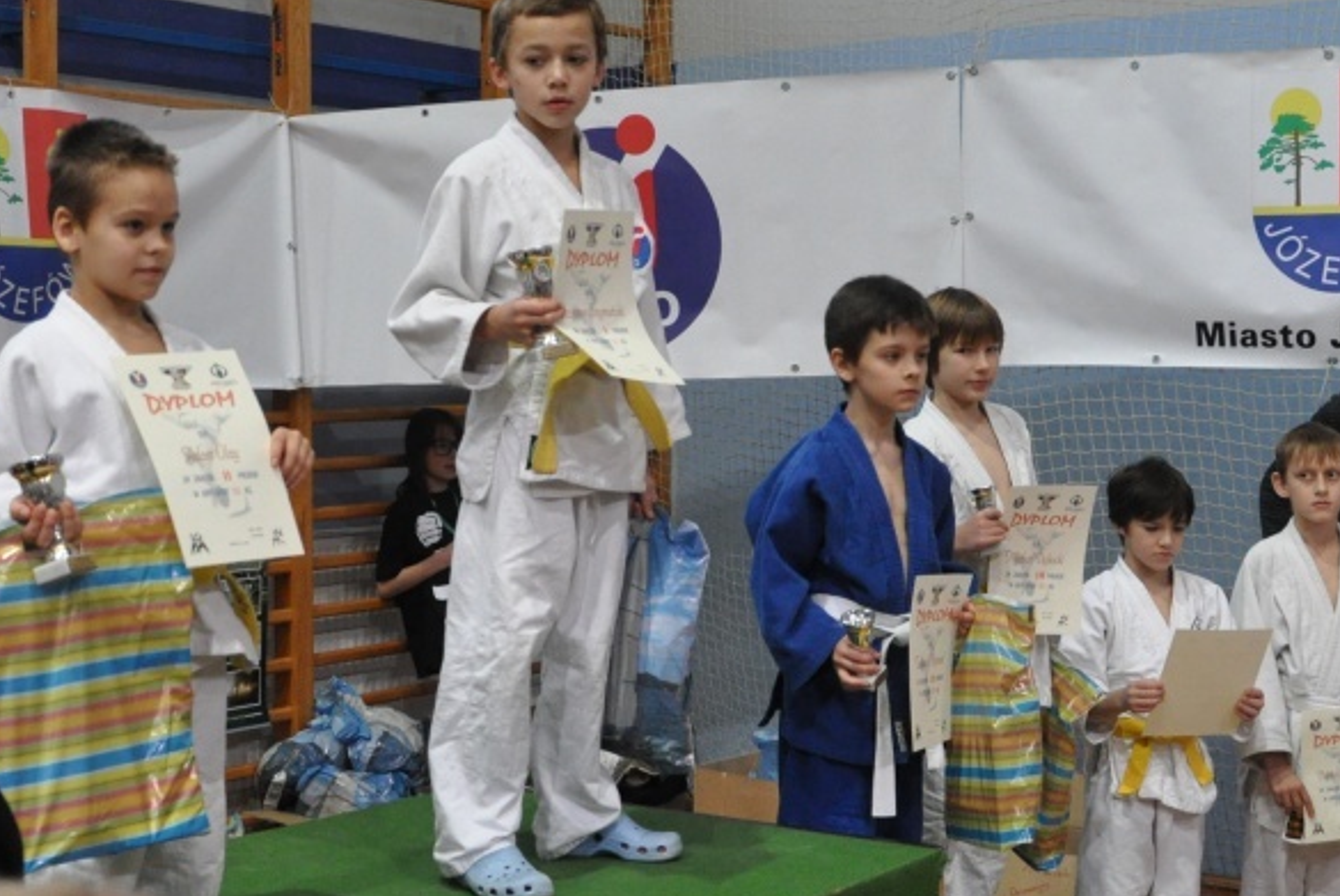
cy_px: 438
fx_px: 1080
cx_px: 689
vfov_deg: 45.0
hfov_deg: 63.6
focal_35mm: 29
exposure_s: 1/80
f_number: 3.5
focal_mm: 18
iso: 1600
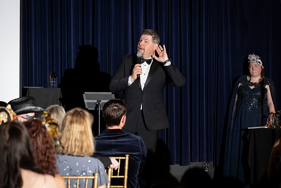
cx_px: 140
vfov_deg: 9.9
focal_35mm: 139
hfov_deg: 14.8
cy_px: 94
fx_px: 1085
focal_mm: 139
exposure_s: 1/200
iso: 2500
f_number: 5
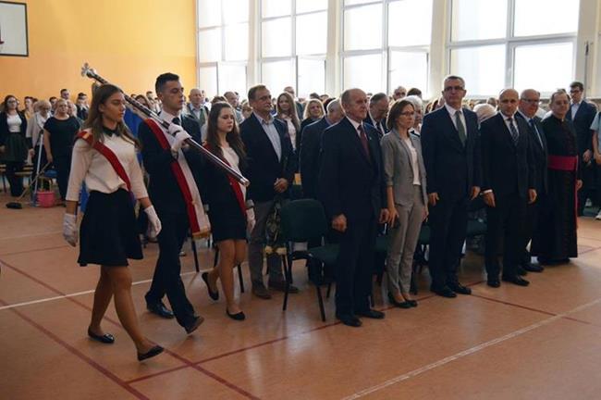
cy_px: 200
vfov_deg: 34.1
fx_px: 650
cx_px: 300
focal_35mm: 39
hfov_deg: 49.6
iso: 1400
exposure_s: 1/500
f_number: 4
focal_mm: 26
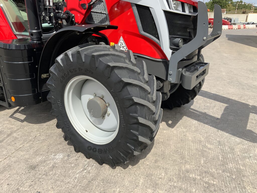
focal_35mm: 29
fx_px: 215
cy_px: 96
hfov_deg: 61.7
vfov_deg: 48.2
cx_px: 128
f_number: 1.8
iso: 16
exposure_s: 1/1451
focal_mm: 3
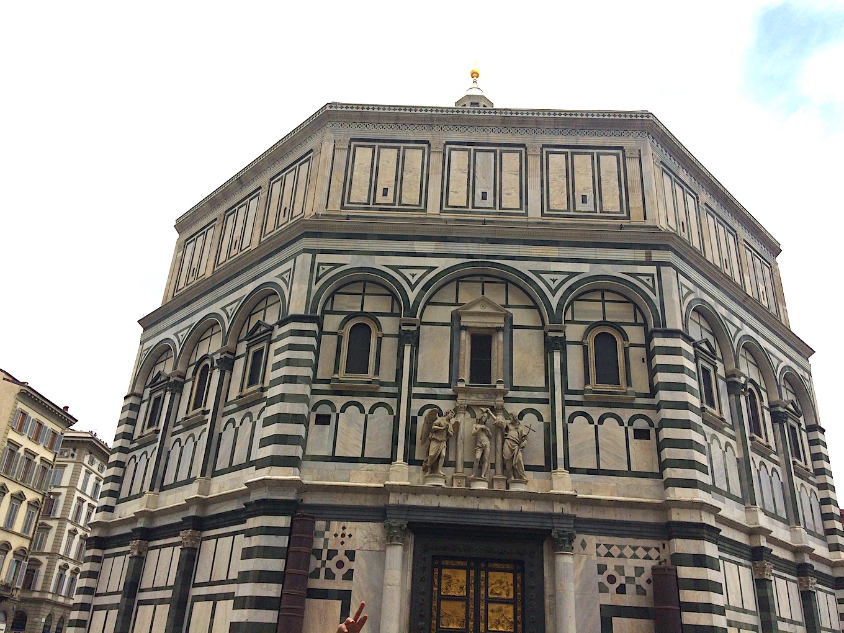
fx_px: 707
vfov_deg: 48.2
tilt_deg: +24.4
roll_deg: -3.9
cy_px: 316
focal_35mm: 29
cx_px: 422
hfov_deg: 61.7
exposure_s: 1/2933
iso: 32
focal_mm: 4.15
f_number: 2.2
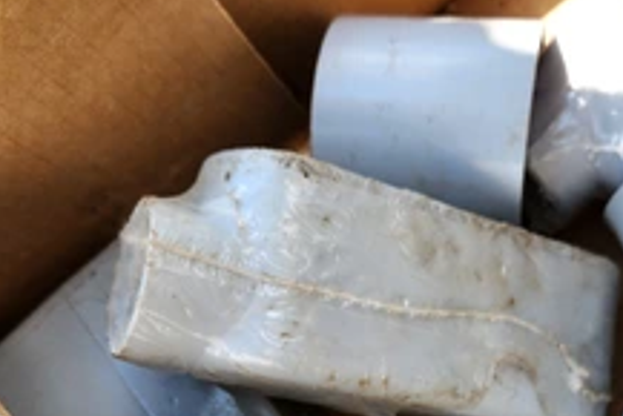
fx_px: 762
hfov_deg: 44.2
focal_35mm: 44
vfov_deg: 29.1
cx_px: 382
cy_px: 390
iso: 20
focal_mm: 5.4
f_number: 1.8
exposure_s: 1/230
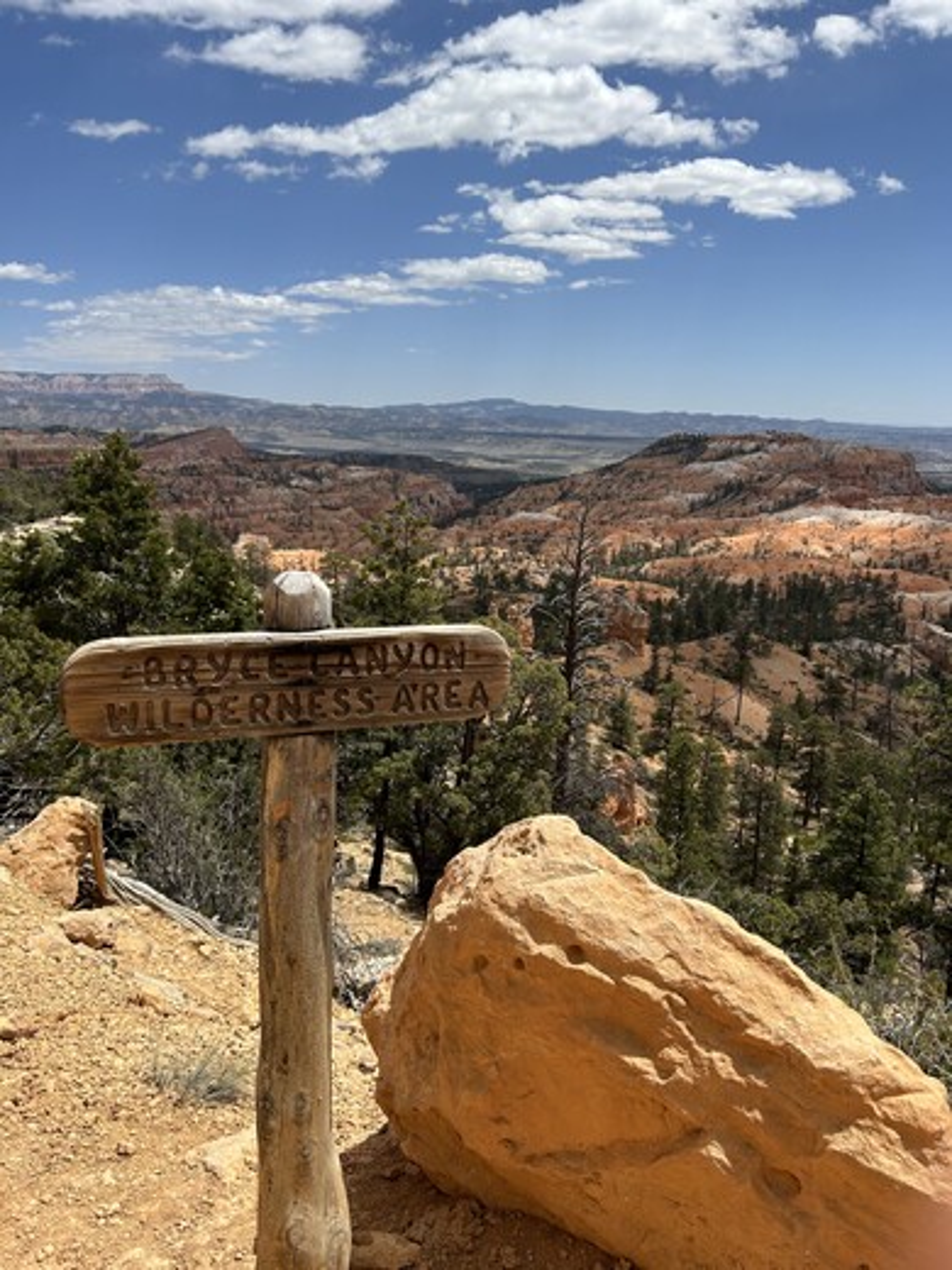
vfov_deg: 67.3
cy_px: 635
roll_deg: -1.2
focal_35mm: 26
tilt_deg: -13.3
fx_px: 953
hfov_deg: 53.1
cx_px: 476
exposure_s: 1/6211
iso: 50
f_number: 1.5
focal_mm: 5.7
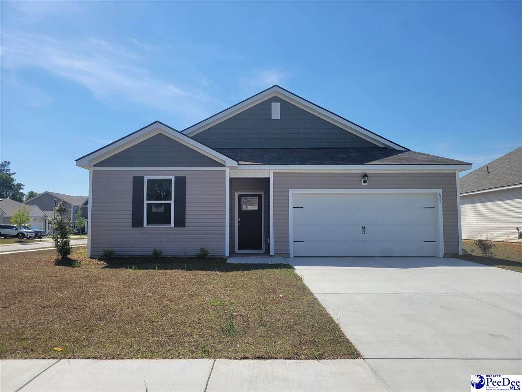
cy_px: 196
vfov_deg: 53.1
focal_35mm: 26
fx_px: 392
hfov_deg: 67.3
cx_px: 261
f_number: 1.8
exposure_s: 1/3579
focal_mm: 5.4
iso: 40
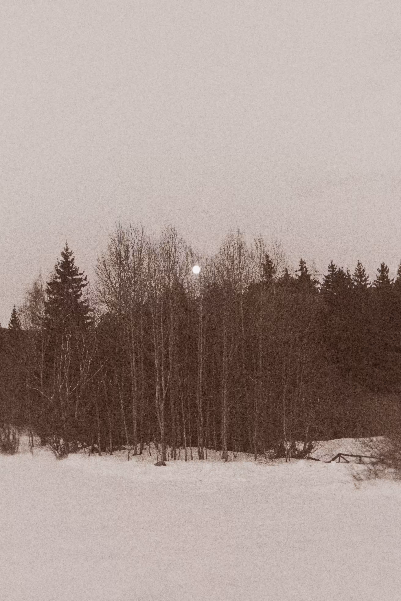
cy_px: 300
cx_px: 200
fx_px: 752
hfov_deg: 29.9
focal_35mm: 45
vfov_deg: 43.6
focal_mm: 30
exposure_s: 1/100
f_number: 4.5
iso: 500
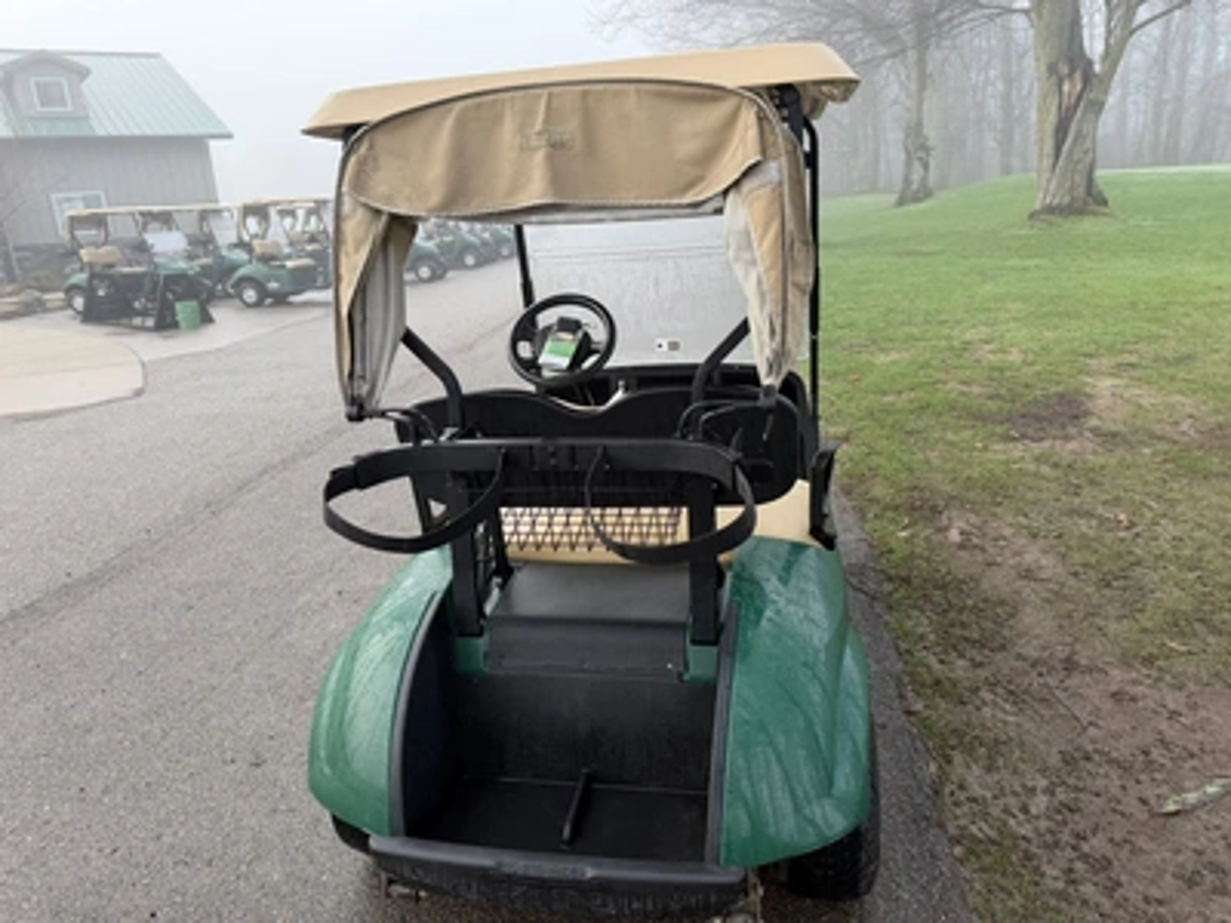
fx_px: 853
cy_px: 462
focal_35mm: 24
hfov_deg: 71.6
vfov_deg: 56.8
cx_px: 616
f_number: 1.78
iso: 80
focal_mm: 6.76
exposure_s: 1/173
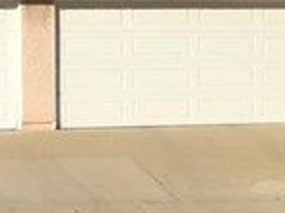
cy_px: 128
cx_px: 103
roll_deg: +0.1
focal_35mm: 126
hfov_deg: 15.6
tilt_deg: -3.1
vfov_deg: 11.7
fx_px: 1037
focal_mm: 4.15
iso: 32
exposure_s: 1/2639
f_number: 2.2
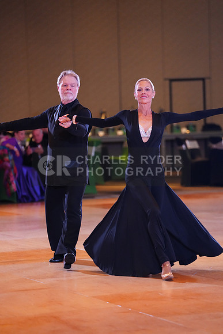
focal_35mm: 145
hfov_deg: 9.5
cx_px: 112
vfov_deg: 14.2
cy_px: 167
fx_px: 1346
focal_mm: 145
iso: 5000
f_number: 2.8
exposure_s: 1/400
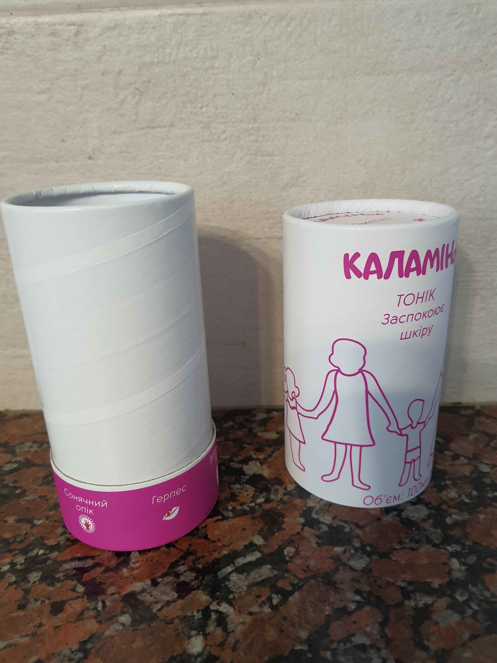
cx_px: 248
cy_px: 332
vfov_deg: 67.3
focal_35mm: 26
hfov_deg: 53.1
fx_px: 498
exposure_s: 1/50
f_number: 1.7
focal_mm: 4.32
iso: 250
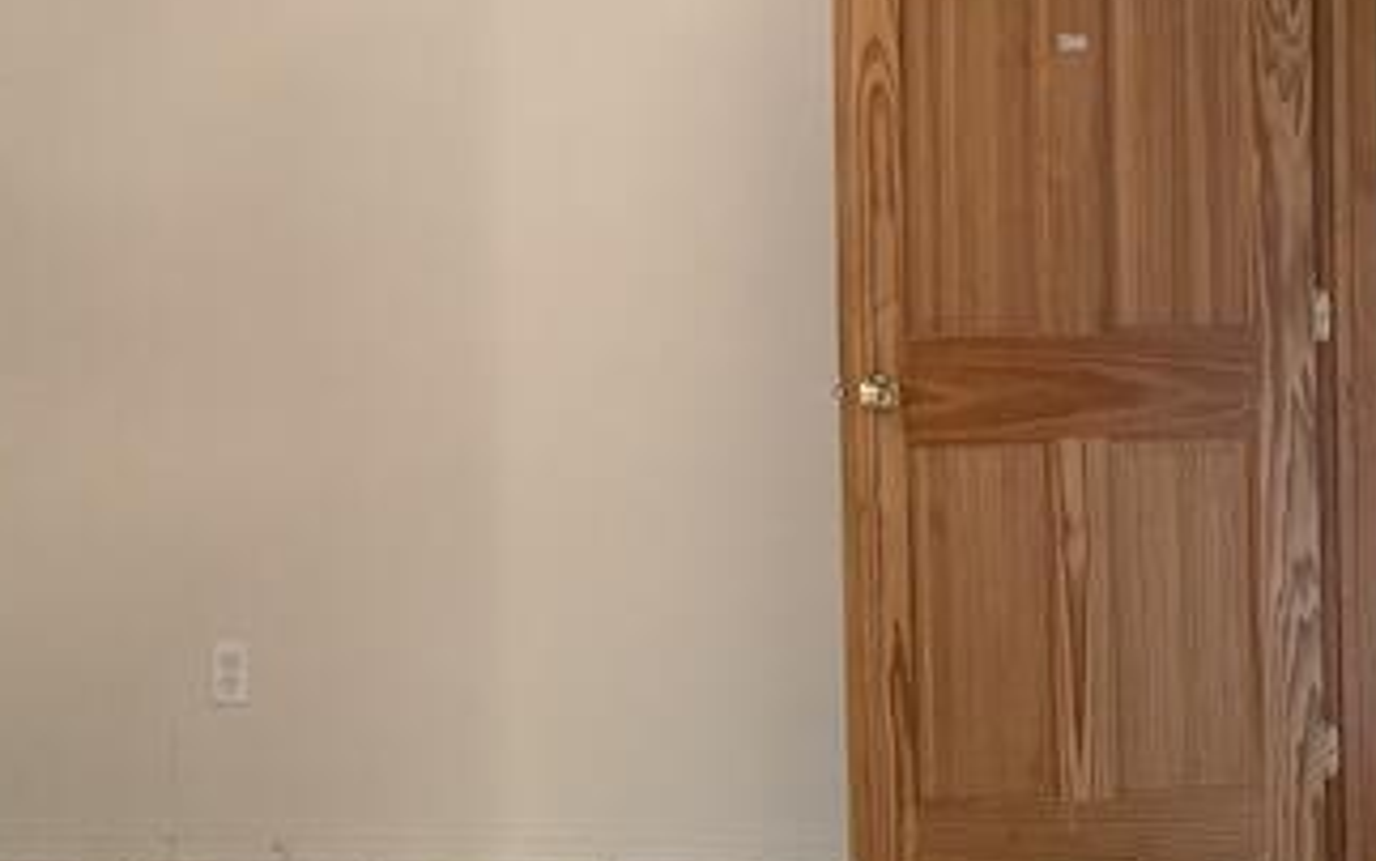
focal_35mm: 68
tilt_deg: -0.5
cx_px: 558
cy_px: 119
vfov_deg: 18.9
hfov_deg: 30.1
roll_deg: +0.7
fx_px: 2550
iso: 250
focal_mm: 6.76
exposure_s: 1/60
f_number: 1.78
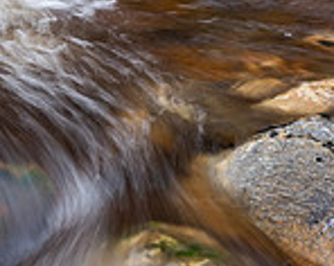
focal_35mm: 92
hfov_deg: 17.8
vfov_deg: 16.6
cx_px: -217
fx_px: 908
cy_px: 57
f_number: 7.1
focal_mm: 12
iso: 200
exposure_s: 1/3
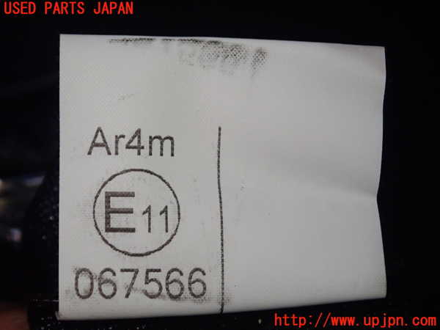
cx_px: 220
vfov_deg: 14.8
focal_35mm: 100
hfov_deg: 19.6
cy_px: 165
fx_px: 1271
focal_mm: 18
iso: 800
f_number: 4.9
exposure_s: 1/100
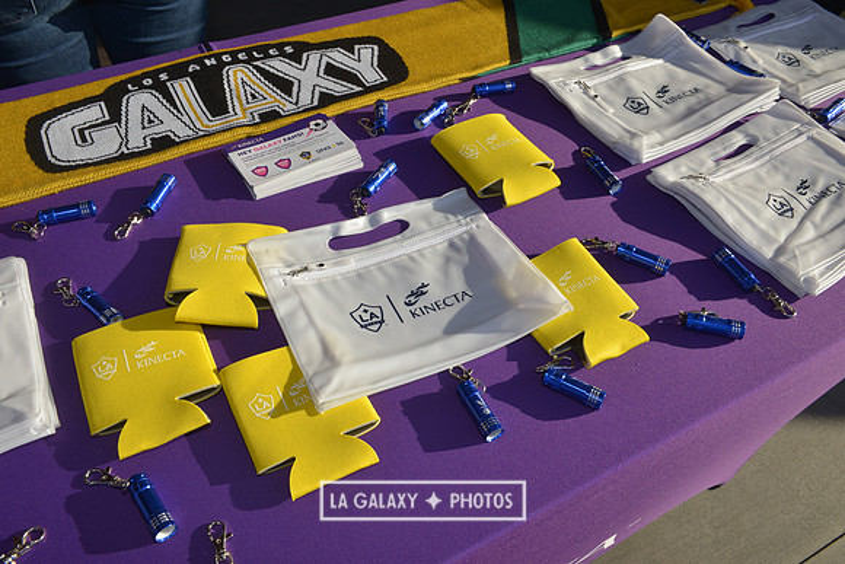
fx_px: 728
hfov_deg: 60.3
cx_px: 422
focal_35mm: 31
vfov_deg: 42.3
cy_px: 282
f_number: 16
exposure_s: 1/250
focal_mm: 31
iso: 400
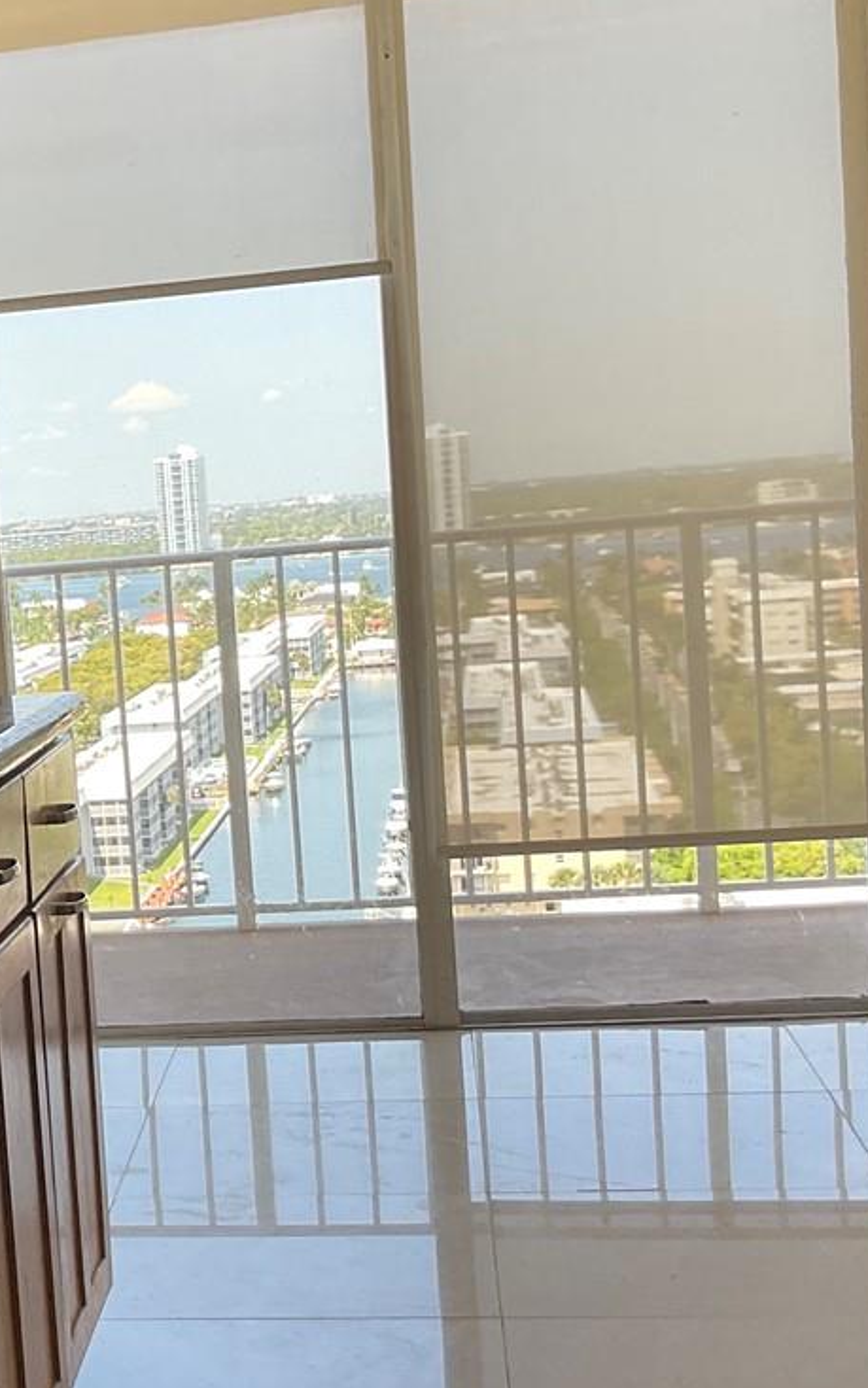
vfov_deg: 30.6
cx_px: -104
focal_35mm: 67
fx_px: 2535
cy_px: 787
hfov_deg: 18.6
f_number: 1.8
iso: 16
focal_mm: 3
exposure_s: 1/126
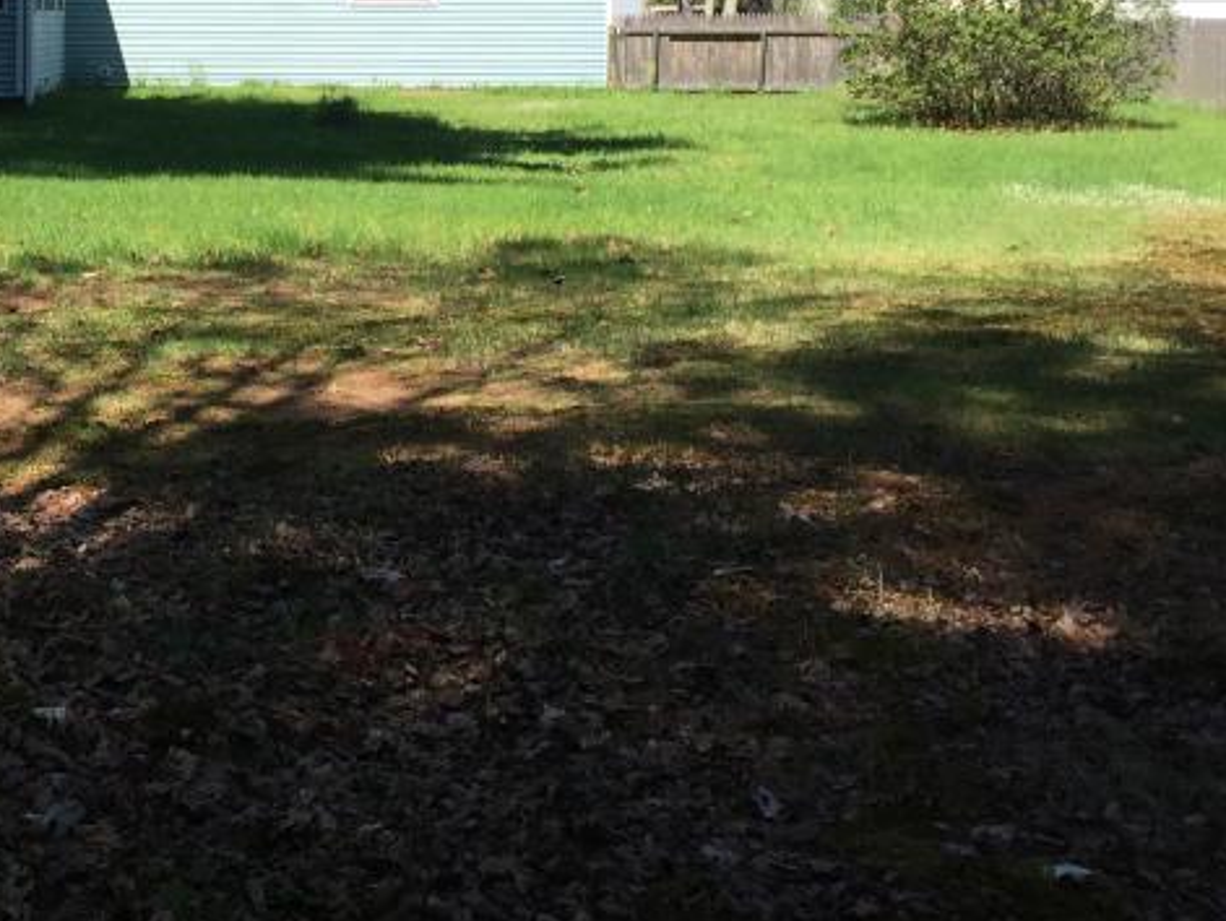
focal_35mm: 63
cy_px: 16
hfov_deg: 29.1
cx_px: 65
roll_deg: -1.6
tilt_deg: +0.2
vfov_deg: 22.5
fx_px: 2233
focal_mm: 4.15
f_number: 2.2
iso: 32
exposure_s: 1/1319
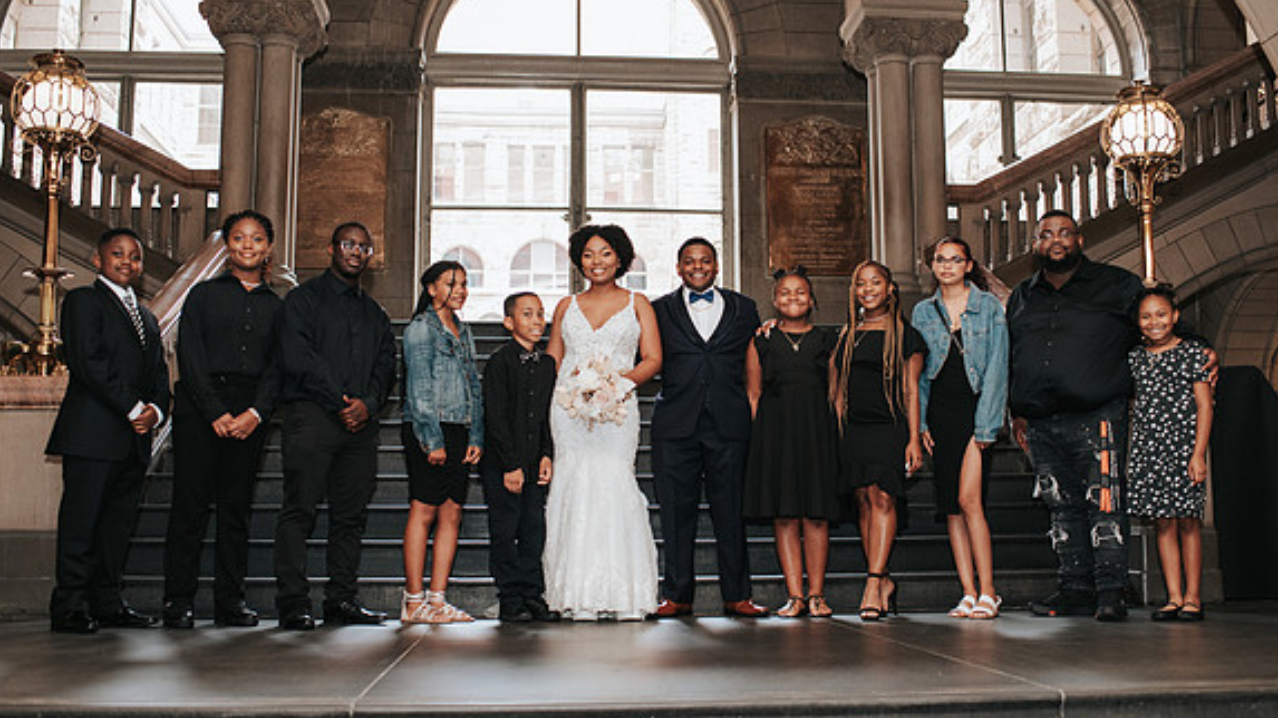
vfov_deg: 29.7
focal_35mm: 40
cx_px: 648
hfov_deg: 50.5
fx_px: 1355
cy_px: 347
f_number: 3.2
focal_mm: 35
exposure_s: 1/125
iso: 1000
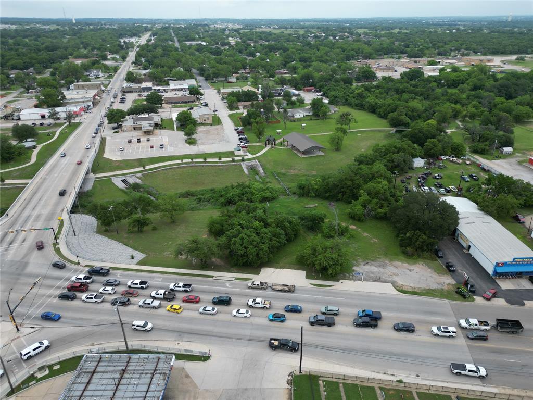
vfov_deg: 56.8
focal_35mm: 24
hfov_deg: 71.6
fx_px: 370
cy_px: 200
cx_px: 266
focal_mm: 6.72
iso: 120
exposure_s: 1/1500
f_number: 1.7
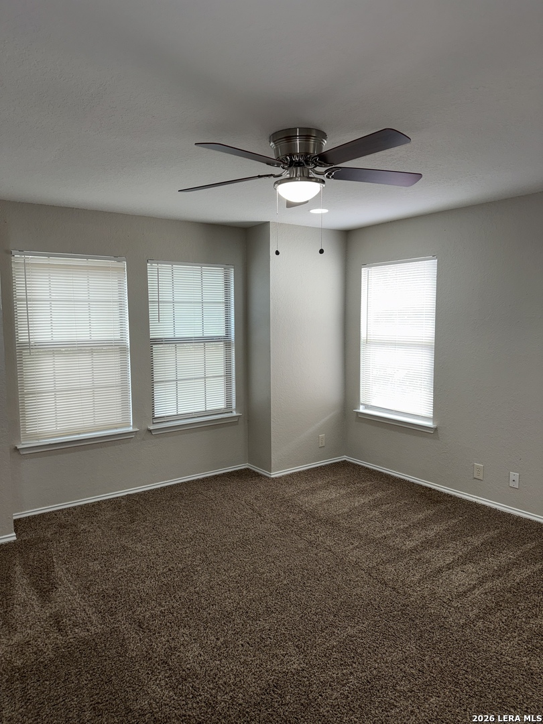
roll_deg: -0.4
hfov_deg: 56.8
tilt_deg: -5.1
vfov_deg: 71.6
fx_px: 502
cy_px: 362
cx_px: 272
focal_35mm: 24
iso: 64
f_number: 1.78
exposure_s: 1/29
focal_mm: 6.76
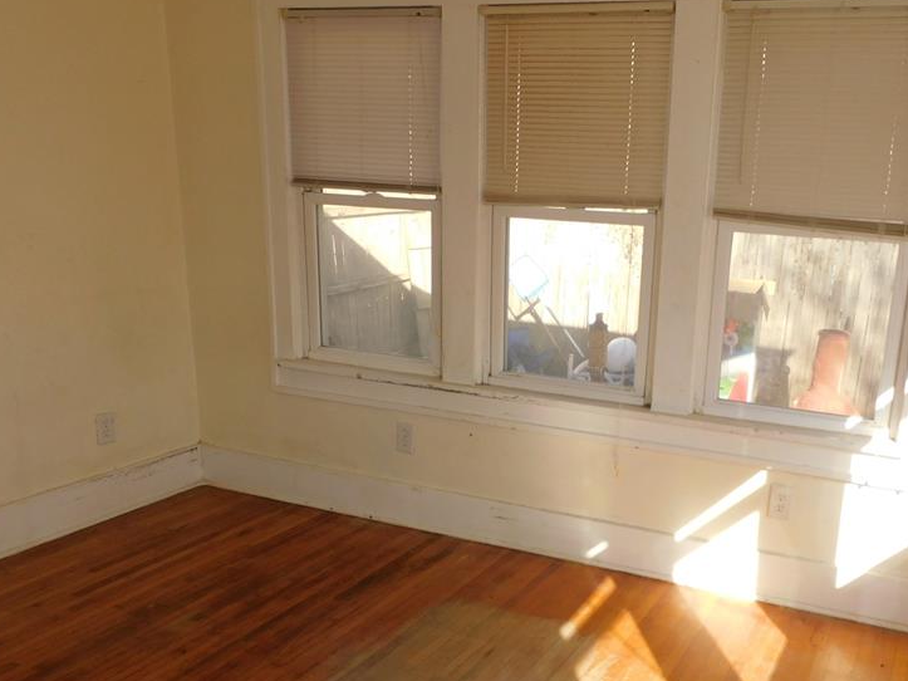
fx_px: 892
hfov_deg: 53.1
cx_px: 589
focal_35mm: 34
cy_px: 446
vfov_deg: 41.3
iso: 125
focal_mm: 4.3
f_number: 3.3
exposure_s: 1/160
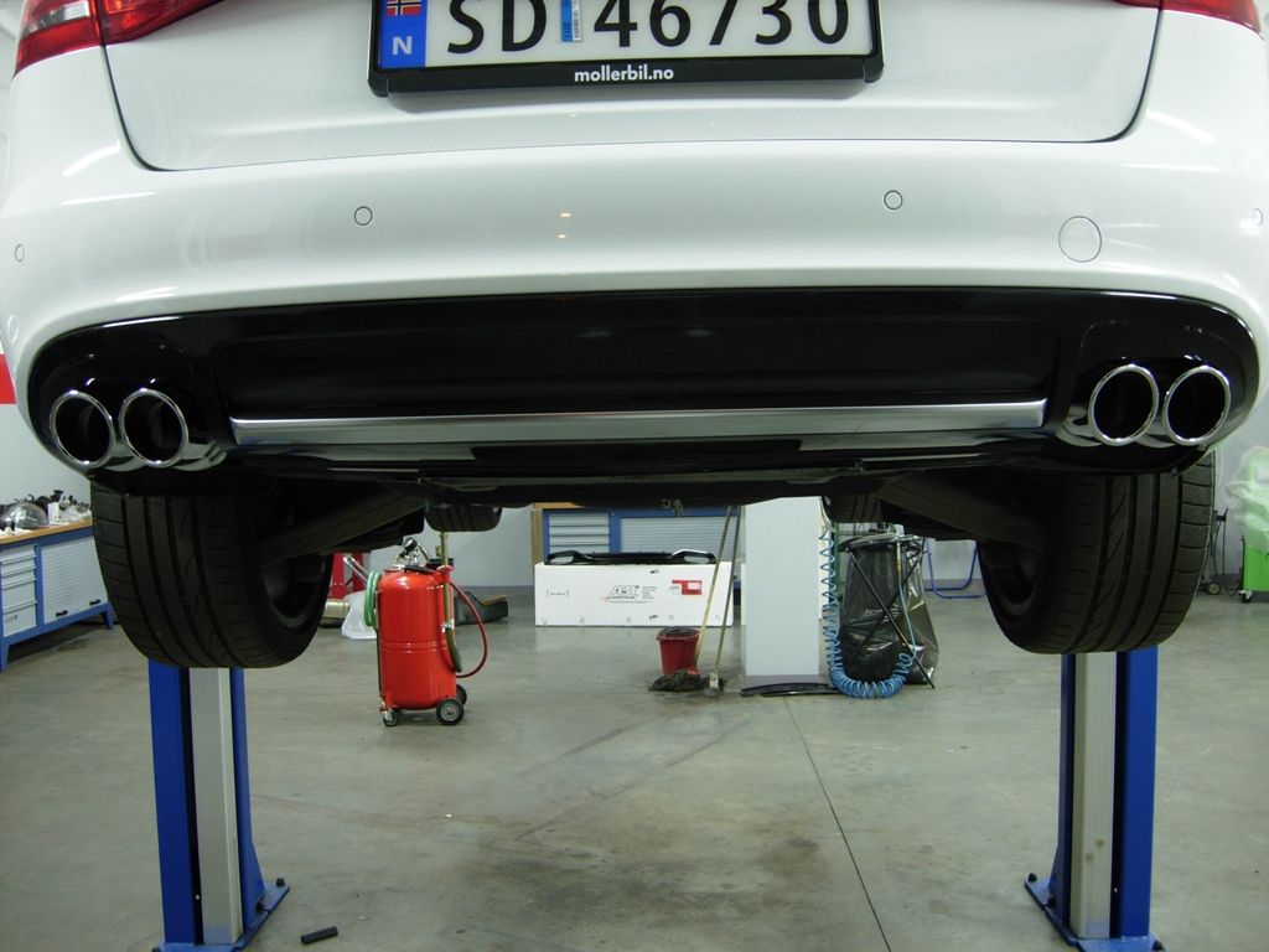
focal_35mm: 36
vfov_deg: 39.7
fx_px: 1320
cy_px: 476
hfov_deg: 51.4
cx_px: 634
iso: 72
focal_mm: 7.5
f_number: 2.7
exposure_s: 1/4
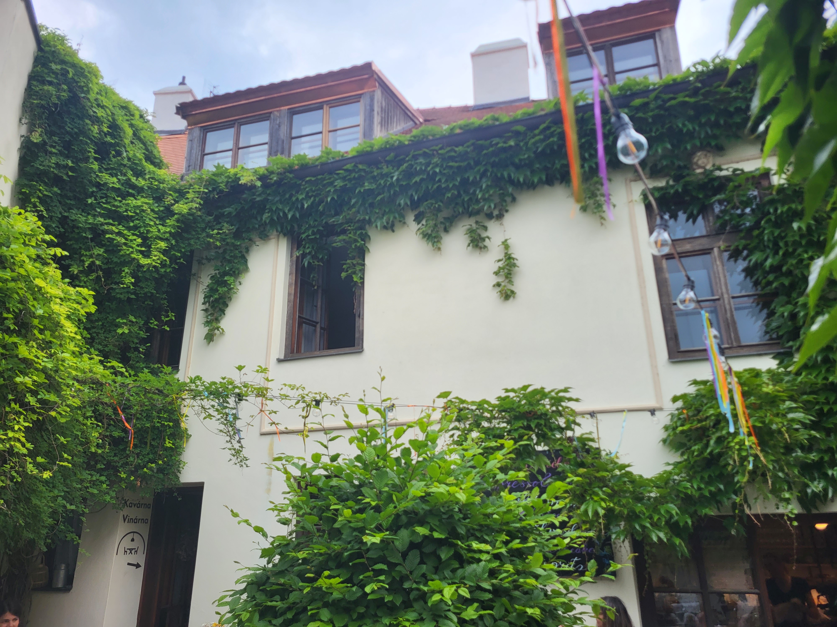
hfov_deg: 67.3
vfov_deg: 53.1
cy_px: 314
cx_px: 418
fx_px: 629
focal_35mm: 26
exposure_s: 1/612
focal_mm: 5.4
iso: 40
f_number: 1.8
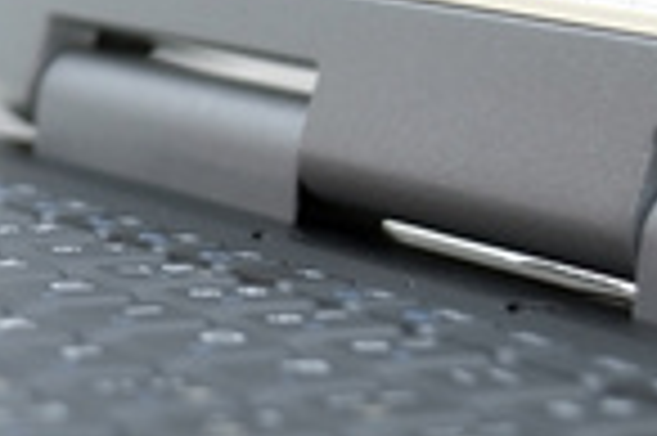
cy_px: 243
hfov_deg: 9.6
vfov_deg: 6.5
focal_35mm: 210
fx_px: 3828
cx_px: -236
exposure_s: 1/60
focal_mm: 48
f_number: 5.6
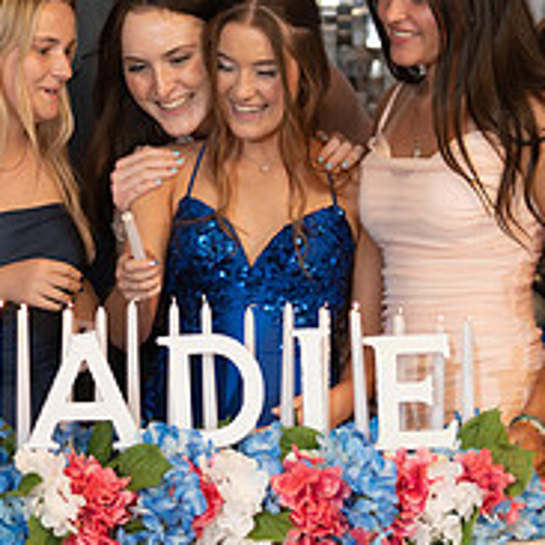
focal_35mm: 256
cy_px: 136
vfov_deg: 6.8
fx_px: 4560
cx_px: 235
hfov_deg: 6.8
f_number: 2.8
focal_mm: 95
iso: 800
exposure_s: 1/125
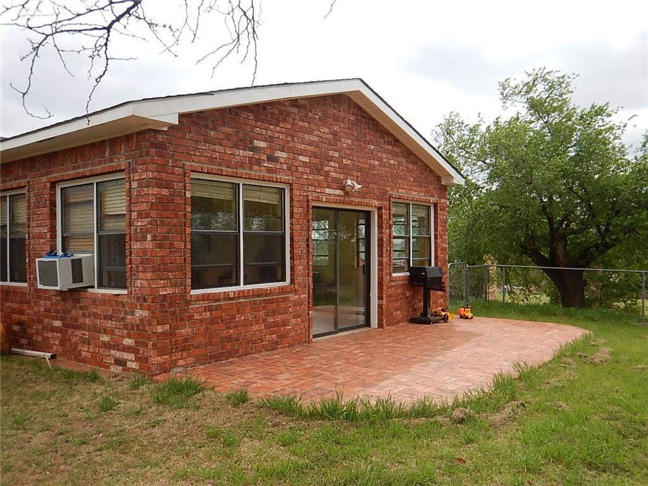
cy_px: 243
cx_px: 324
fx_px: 543
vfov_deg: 48.2
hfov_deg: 61.7
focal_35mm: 29
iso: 125
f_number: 2.8
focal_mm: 5.1
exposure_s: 1/1000
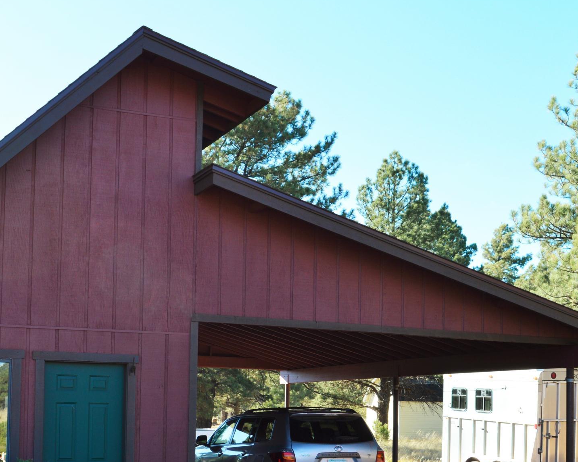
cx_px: 269
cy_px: 358
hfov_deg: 35.3
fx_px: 907
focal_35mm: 53
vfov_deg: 28.1
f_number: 6.3
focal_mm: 18
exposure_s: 1/160
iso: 100
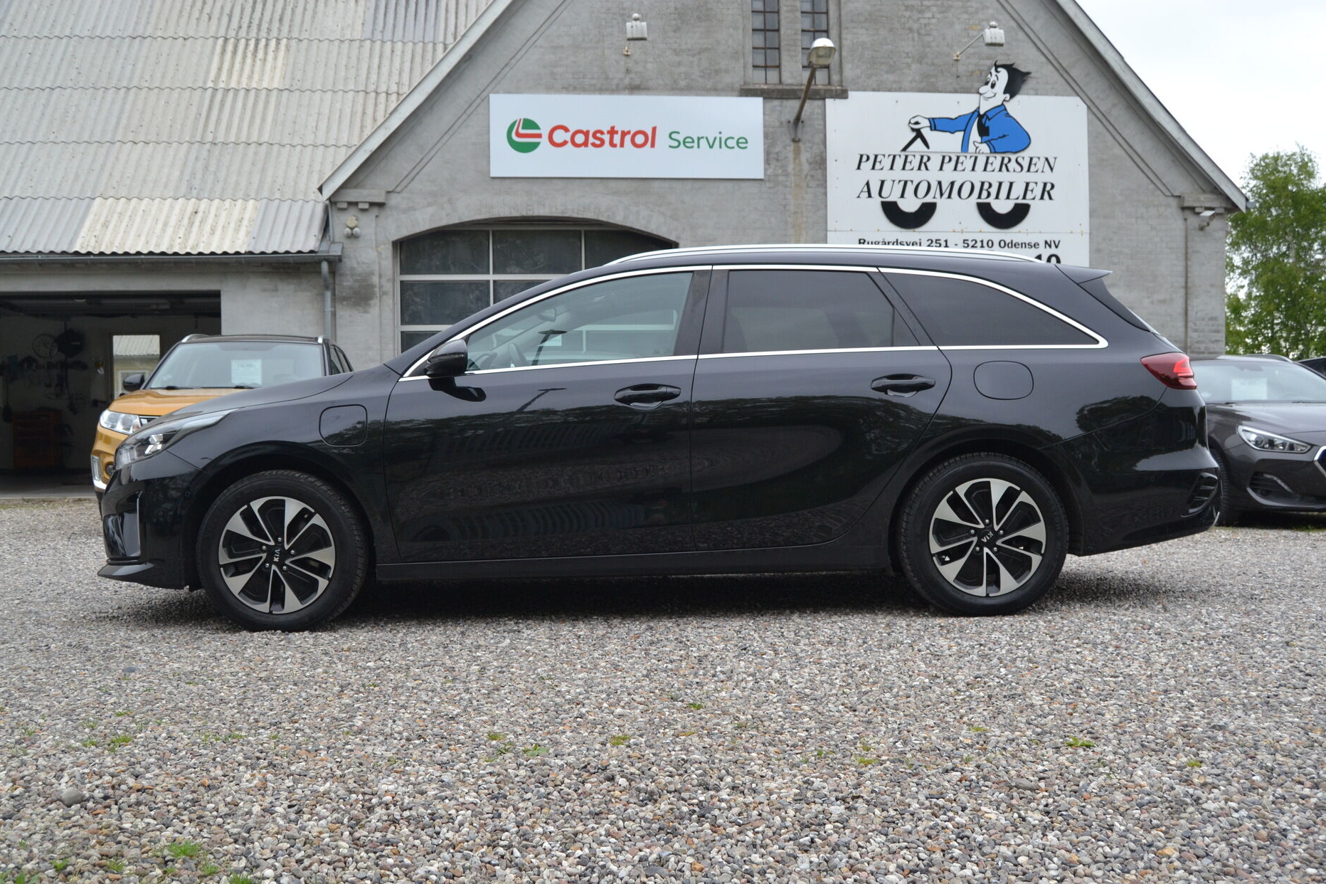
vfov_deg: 38.9
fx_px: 1252
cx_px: 646
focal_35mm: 34
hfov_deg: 55.8
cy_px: 454
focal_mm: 22
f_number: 5.6
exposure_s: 1/125
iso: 360
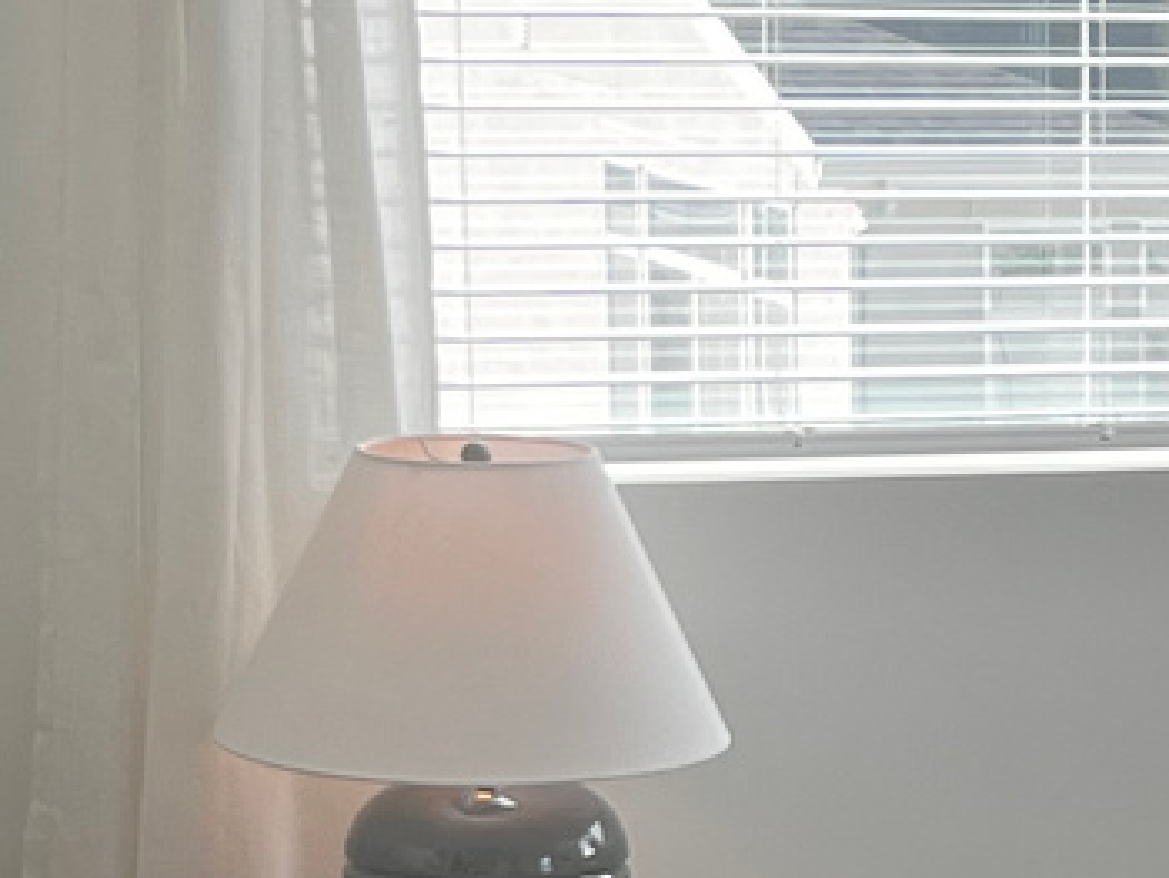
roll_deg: -1.5
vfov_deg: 9.7
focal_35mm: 152
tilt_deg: -11.7
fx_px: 5137
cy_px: 878
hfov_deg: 12.3
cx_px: 1764
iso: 50
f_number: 1.6
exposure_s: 1/404
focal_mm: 5.1
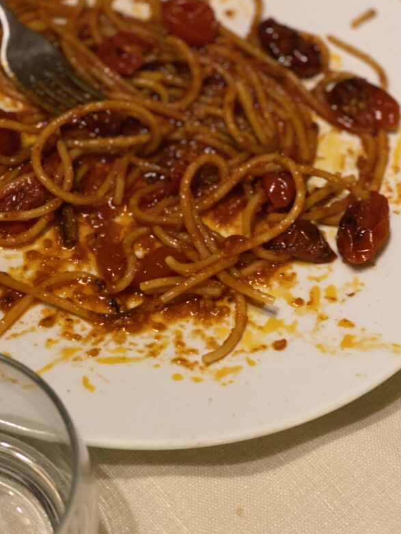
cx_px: 164
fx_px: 1051
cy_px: 243
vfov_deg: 28.6
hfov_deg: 21.6
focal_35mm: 68
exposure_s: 1/14
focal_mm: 6
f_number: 2
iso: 400
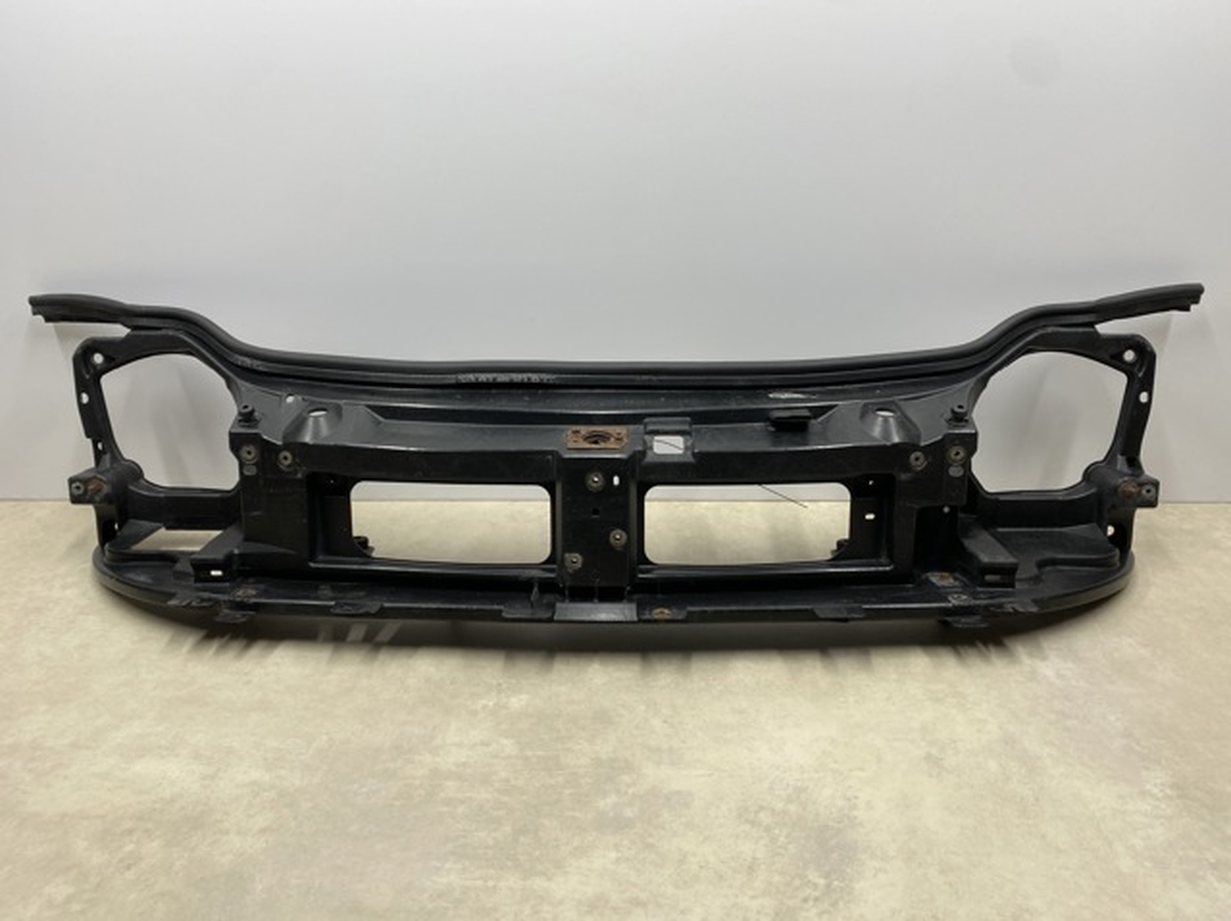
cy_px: 460
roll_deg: +0.6
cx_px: 616
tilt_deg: -22.7
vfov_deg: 53.0
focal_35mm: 26
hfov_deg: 67.3
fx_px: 924
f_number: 1.8
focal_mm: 4.25
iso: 32
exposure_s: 1/149
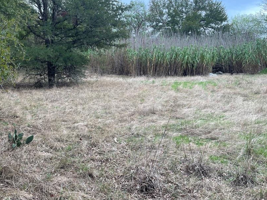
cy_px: 98
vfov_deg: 42.9
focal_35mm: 33
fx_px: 254
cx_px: 119
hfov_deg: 55.2
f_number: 1.6
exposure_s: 1/147
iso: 32
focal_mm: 4.2
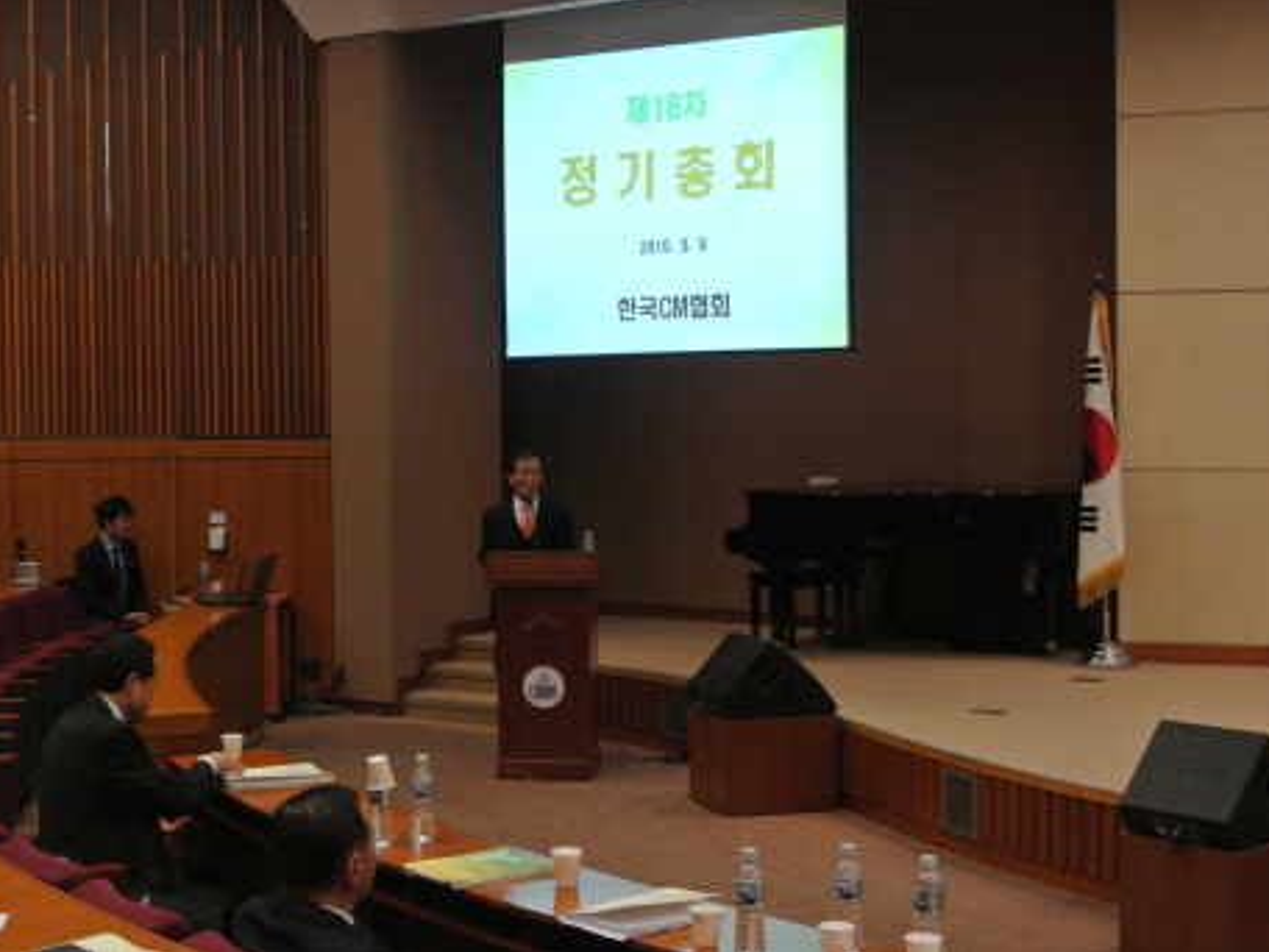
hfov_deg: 34.3
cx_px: 565
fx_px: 2053
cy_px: 473
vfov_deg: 26.1
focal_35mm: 56
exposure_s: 1/125
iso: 1600
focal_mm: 18.9
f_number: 4.8
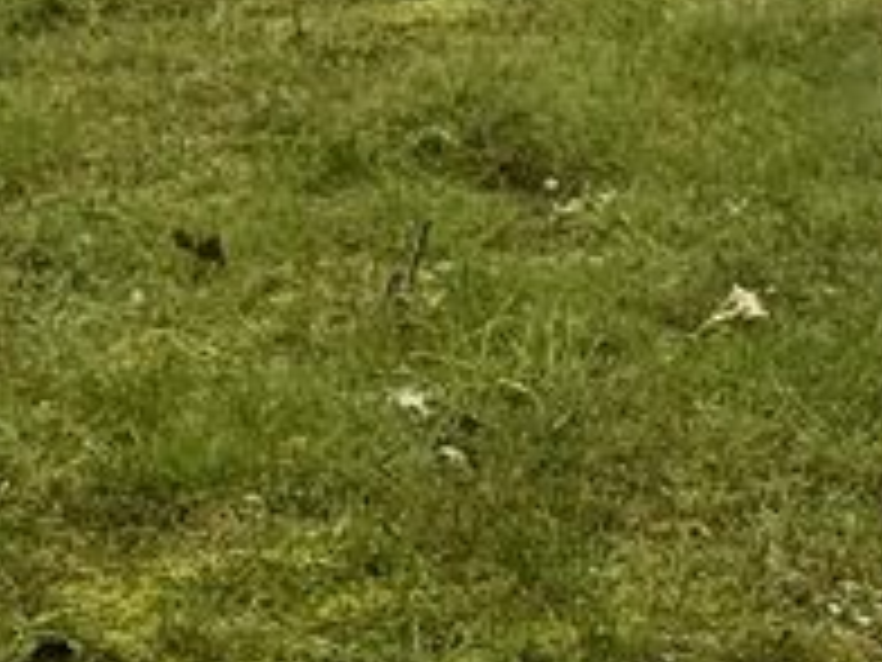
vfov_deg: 5.7
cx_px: 1022
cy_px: -1004
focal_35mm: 251
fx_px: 6395
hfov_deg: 7.8
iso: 64
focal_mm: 6.76
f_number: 1.78
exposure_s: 1/765
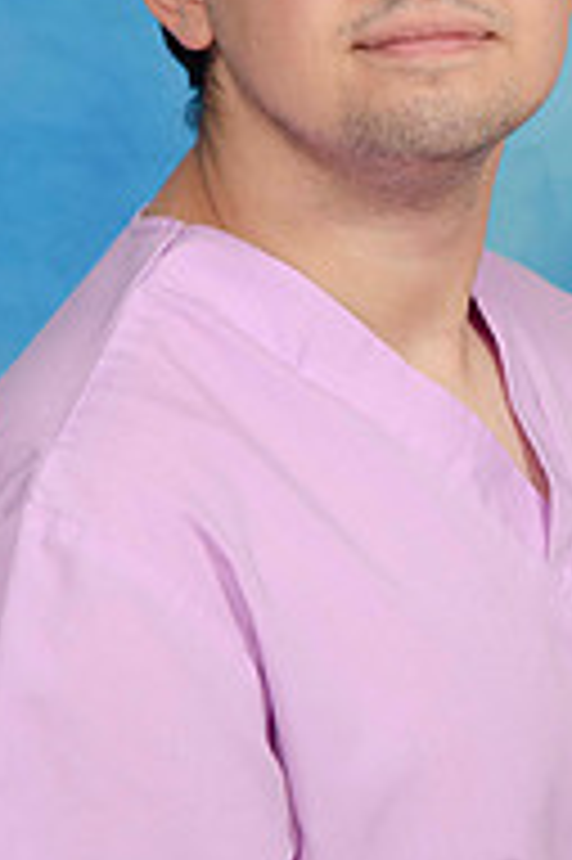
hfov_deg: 5.6
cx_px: 356
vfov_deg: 8.3
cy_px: 153
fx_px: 5897
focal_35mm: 247
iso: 200
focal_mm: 70
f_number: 5.6
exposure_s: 1/60
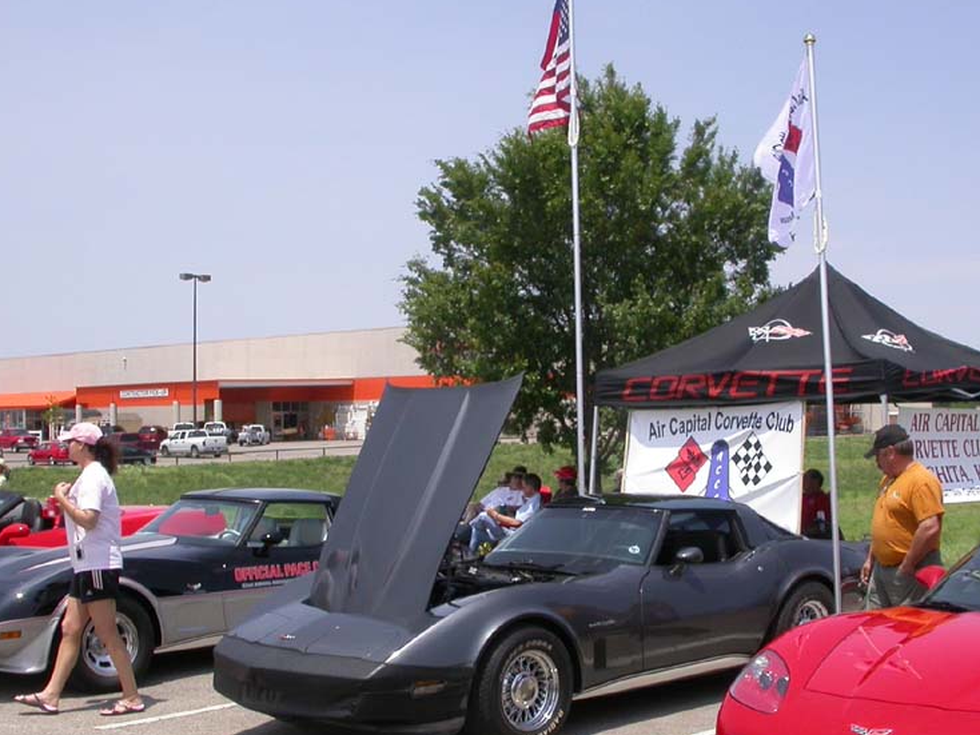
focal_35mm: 53
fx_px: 1501
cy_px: 412
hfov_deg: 36.1
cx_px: 522
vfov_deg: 27.5
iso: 100
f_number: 7.5
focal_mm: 7.85
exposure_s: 1/324
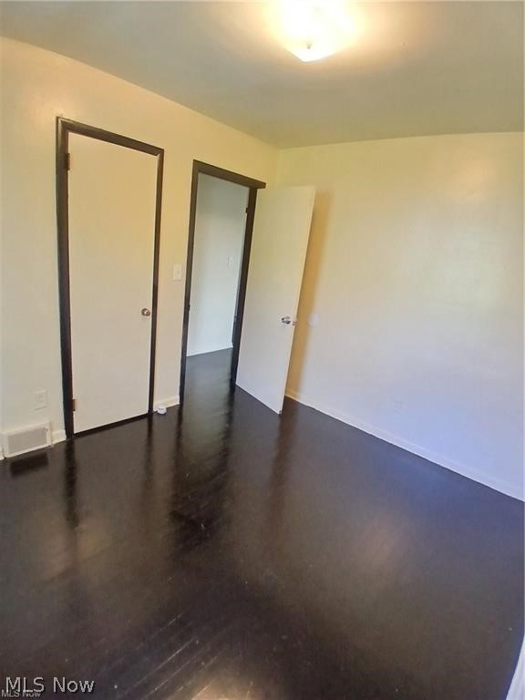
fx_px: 344
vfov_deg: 91.0
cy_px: 350
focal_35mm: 17
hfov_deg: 74.7
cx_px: 262
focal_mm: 1.4
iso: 250
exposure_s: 1/30
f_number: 2.2
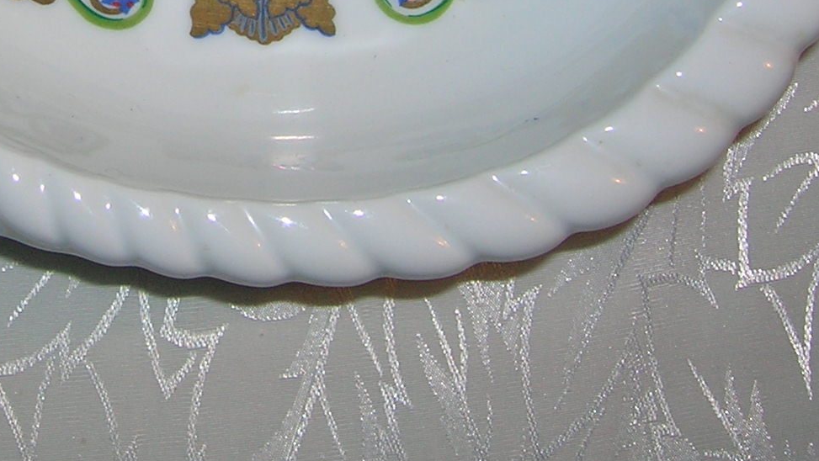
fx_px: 1890
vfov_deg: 13.3
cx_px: 143
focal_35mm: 87
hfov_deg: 24.0
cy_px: -171
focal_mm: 5.7
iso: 50
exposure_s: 1/60.1
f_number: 2.9
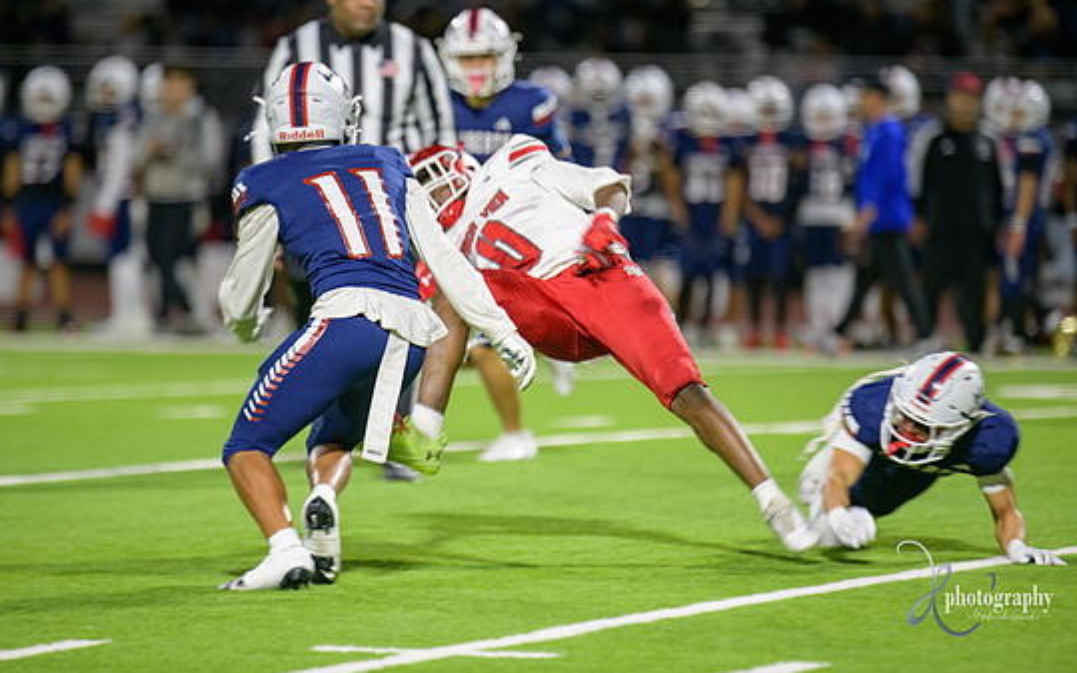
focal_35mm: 296
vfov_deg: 4.4
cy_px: 301
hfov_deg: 7.1
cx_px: 532
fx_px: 8689
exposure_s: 1/250
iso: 2000
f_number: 2.8
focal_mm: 270
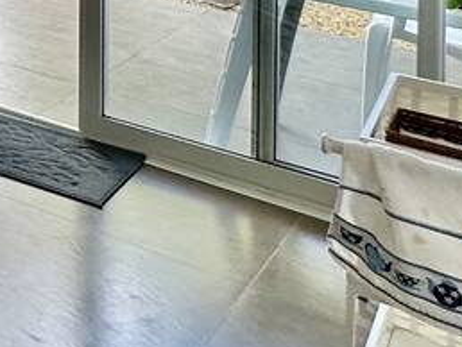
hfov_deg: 16.8
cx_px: -516
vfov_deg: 15.7
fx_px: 1042
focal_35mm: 78
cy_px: -308
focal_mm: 2.22
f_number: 2.2
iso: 50
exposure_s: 1/120
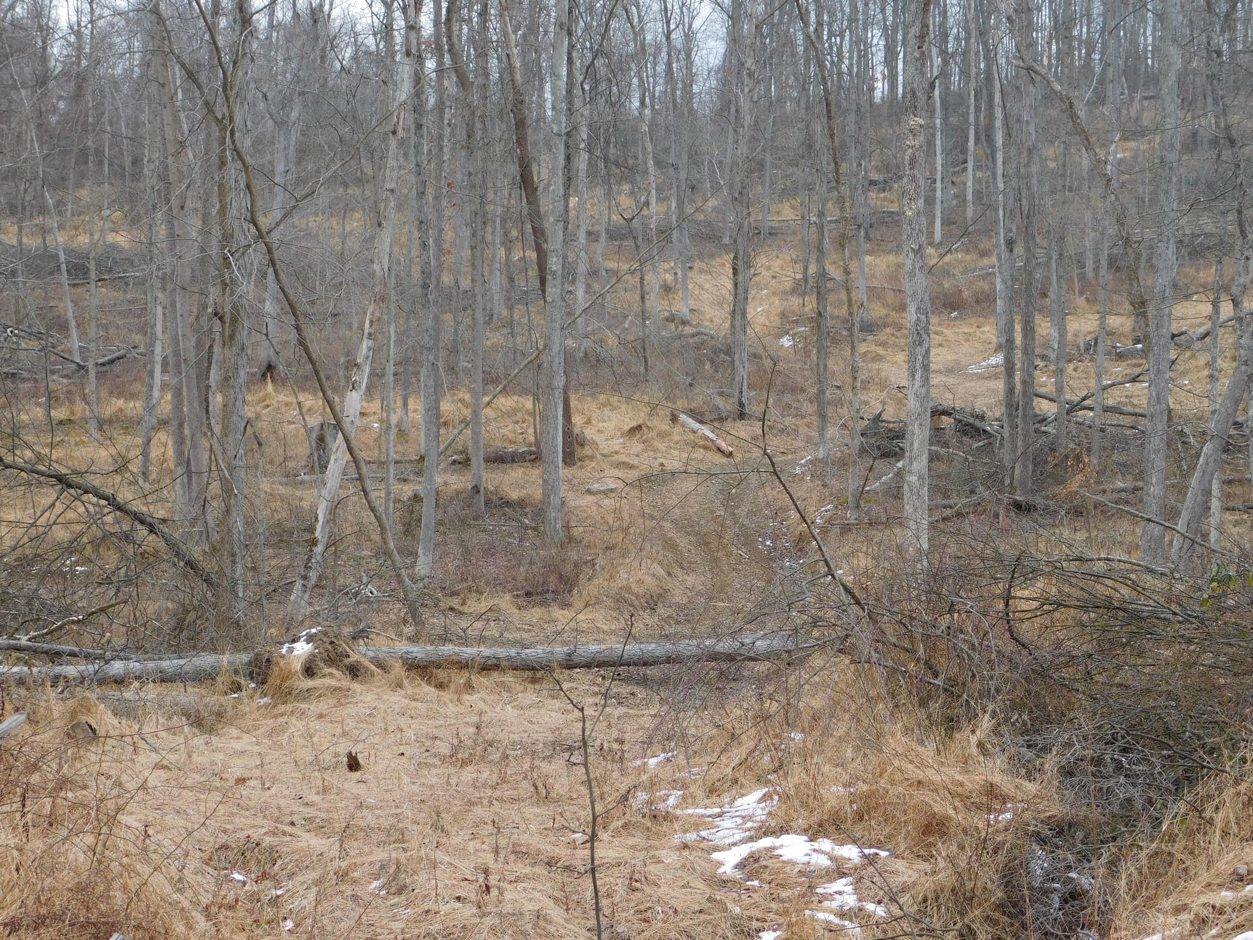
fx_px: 2896
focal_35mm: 80
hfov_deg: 24.4
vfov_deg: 18.4
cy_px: 470
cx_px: 626
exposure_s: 1/100
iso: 125
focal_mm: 14.2
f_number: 4.4
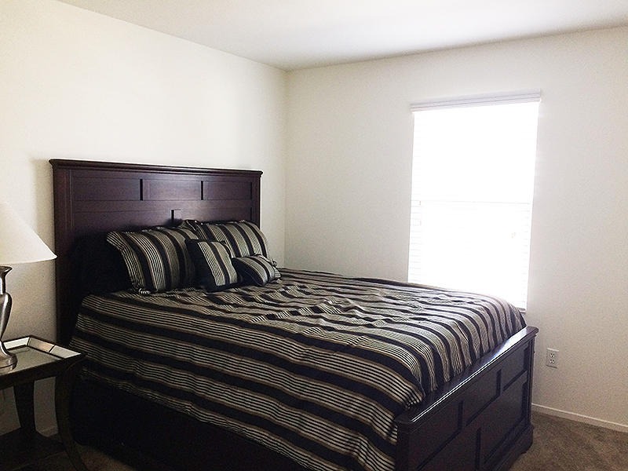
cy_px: 236
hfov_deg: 61.7
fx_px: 526
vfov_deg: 48.2
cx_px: 314
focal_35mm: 29
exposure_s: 1/40
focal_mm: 4.15
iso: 32
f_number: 2.2
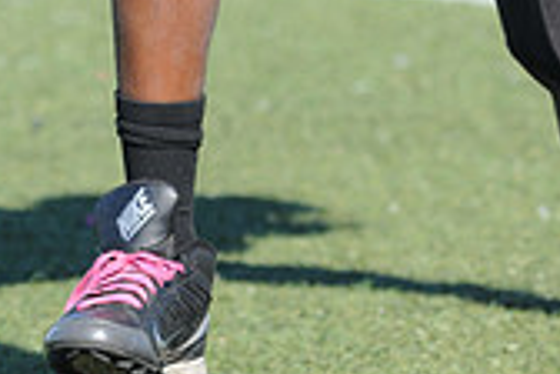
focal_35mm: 1552
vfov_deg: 0.9
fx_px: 24140
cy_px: -240
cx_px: 568
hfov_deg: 1.3
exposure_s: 1/500
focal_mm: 300
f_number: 6.3
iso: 200
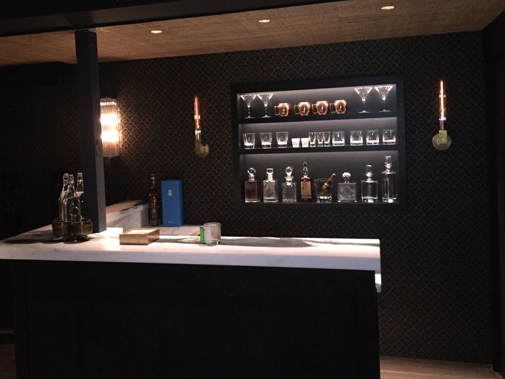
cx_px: 211
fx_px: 540
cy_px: 149
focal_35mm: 37
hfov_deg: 49.9
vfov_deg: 38.5
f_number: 2.2
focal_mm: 4.15
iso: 250
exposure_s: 1/16
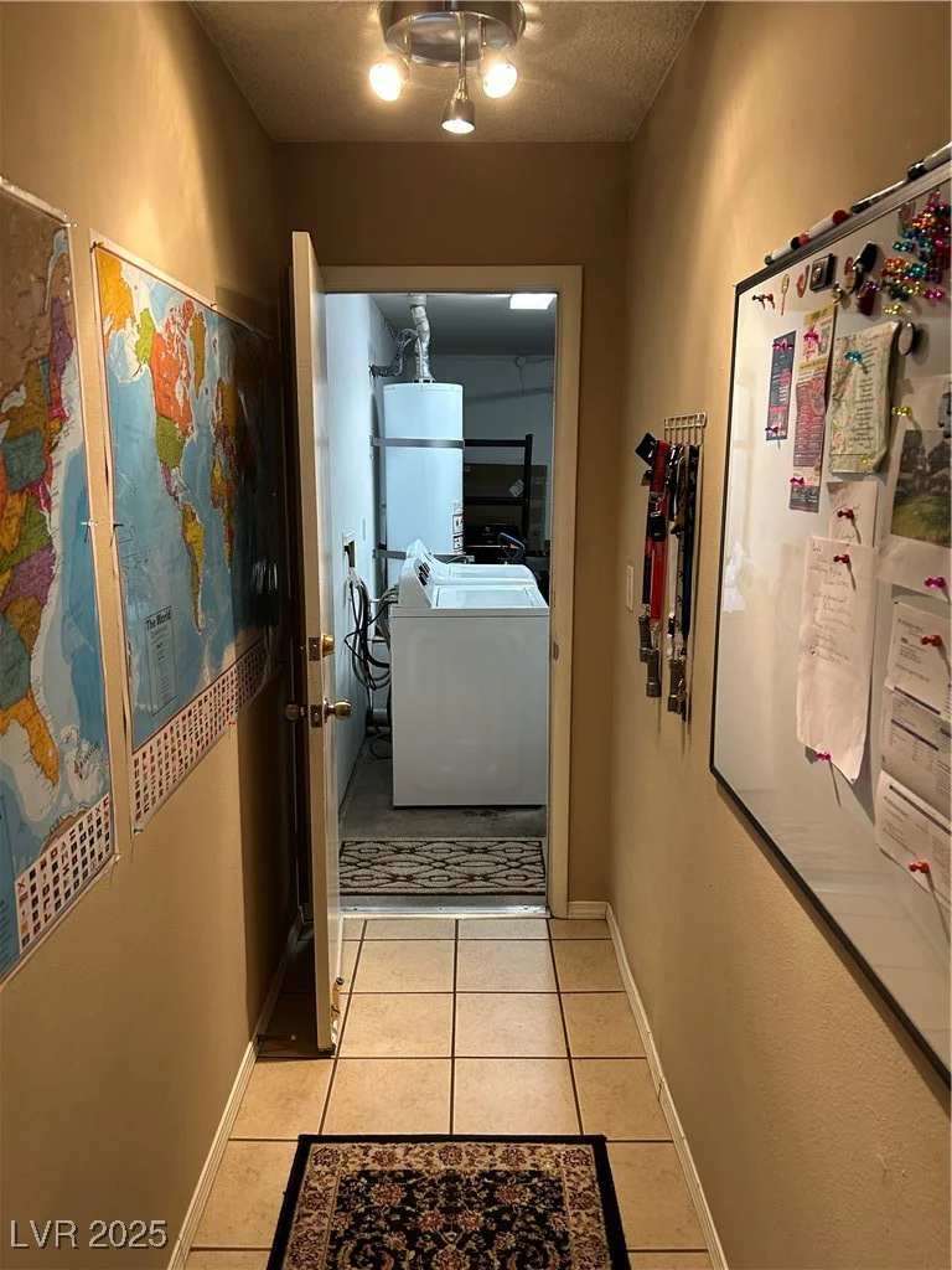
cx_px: 476
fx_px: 953
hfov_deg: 53.1
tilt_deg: -10.8
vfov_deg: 67.3
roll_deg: +0.9
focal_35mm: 26
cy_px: 635
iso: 160
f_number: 1.5
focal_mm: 5.7
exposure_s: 1/60
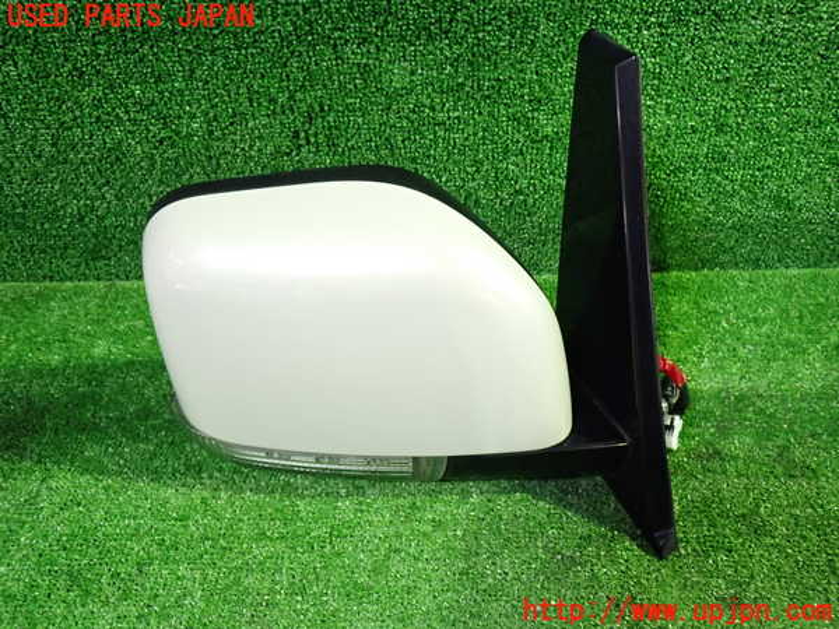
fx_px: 727
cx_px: 420
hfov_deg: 60.0
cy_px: 314
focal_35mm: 30
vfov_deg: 46.8
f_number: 2.3
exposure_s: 1/30
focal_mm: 5.4
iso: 640
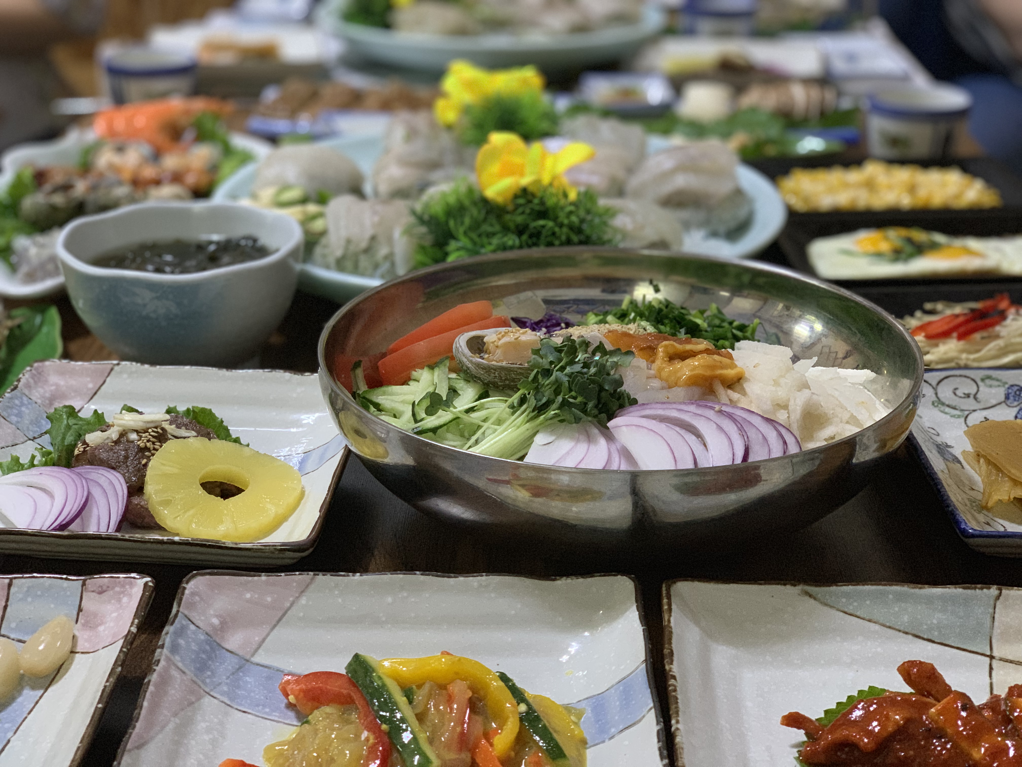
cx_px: 511
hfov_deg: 36.8
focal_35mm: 52
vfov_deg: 28.0
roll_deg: -0.7
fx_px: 1535
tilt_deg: -23.5
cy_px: 384
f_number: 2.4
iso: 400
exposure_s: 1/60
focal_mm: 6
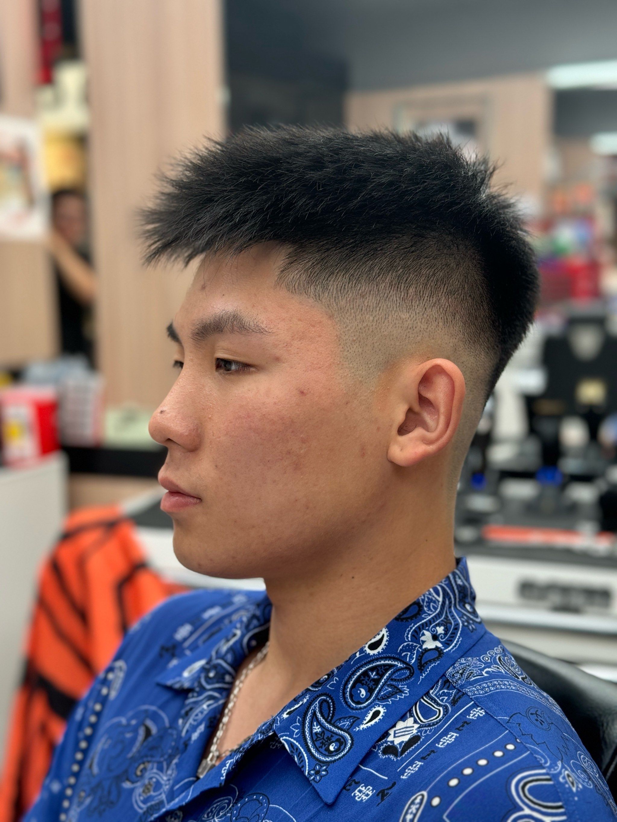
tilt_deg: -7.3
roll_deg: +1.0
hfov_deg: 30.3
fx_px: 1141
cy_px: 411
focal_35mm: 48
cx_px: 308
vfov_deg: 39.7
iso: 64
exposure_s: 1/199
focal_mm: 6.76
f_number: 1.78
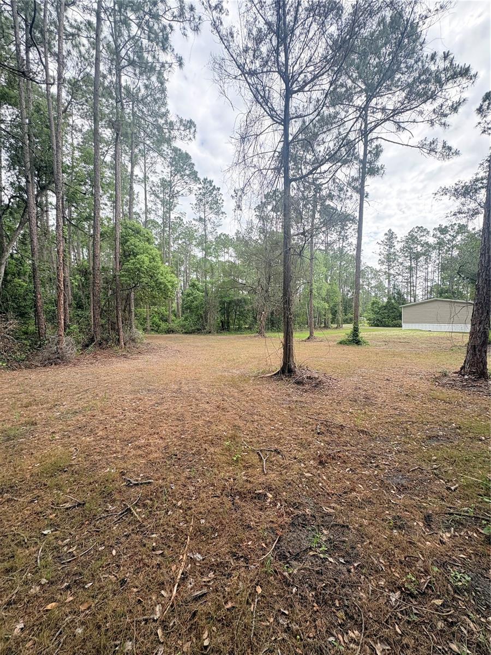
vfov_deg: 102.1
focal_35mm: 14
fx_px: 265
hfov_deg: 85.7
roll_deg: +0.2
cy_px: 328
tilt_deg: -2.1
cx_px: 246
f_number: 2.2
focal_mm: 2.22
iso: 64
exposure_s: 1/664
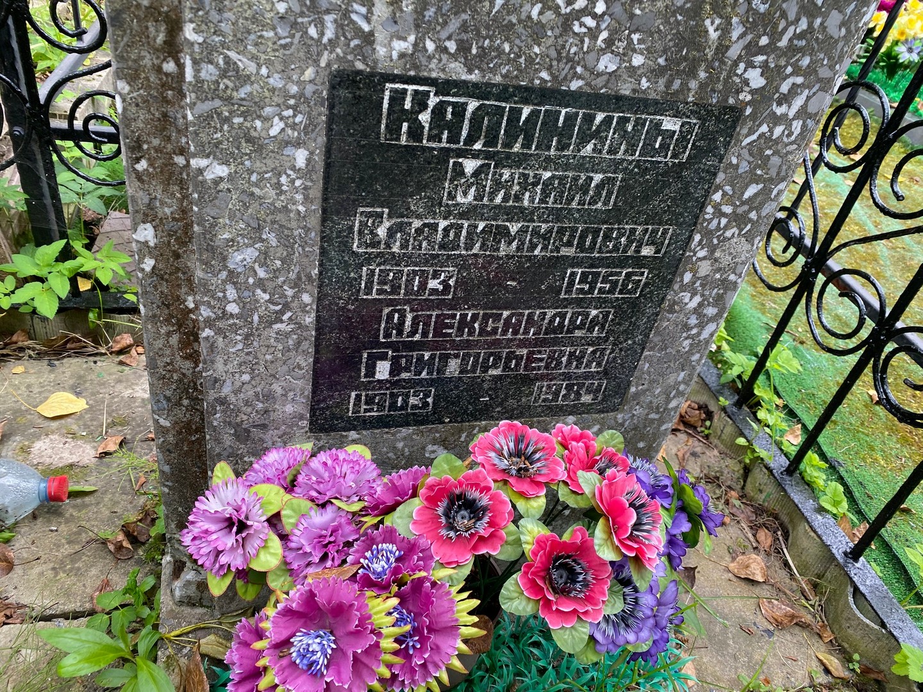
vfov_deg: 53.1
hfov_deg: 67.3
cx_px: 462
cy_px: 346
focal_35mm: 26
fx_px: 693
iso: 32
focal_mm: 4.25
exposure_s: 1/121
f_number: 1.8
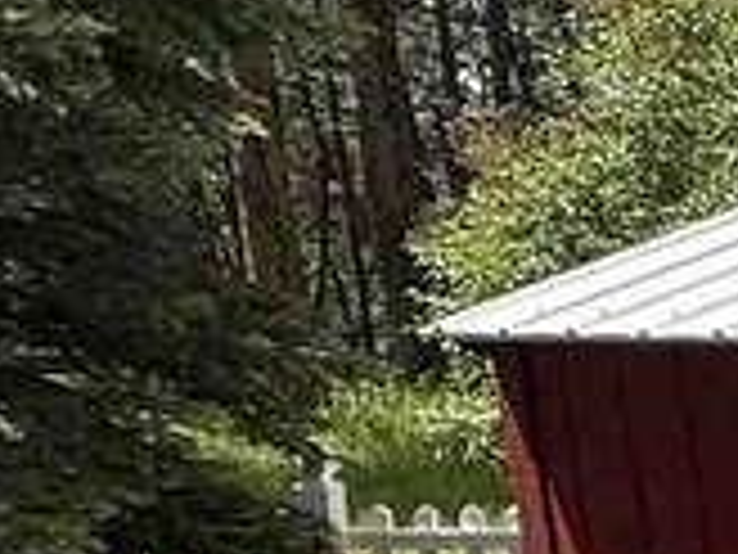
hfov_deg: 11.5
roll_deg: +0.7
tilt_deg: -11.5
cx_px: 2142
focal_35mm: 109
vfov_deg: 13.3
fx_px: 2324
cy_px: 613
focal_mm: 2.22
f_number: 2.2
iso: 64
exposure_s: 1/1901
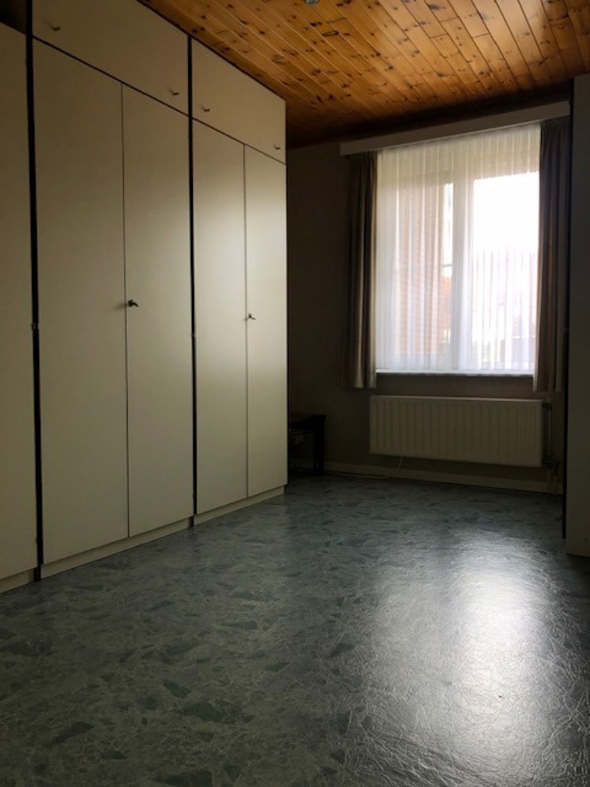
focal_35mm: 28
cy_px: 394
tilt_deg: -2.4
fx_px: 636
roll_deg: -0.1
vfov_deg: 63.4
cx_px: 295
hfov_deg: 49.7
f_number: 1.8
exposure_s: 1/40
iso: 20
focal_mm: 3.99
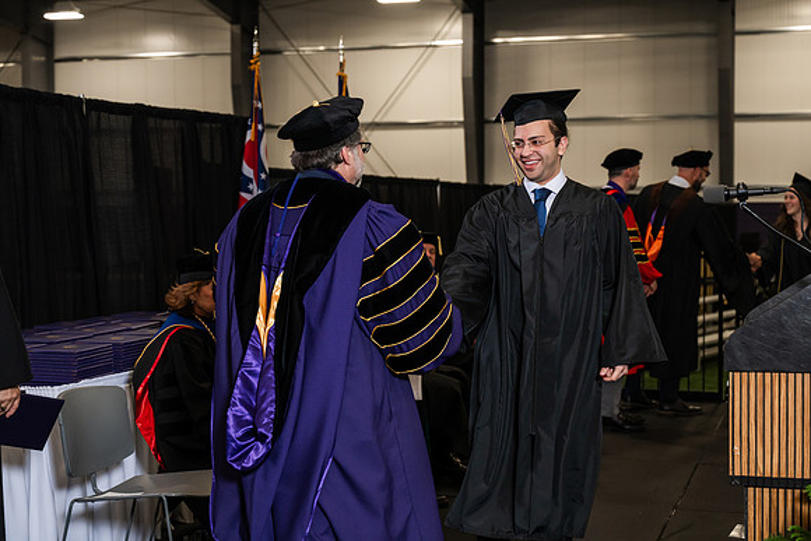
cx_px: 406
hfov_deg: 34.5
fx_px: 1307
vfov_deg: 23.4
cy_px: 270
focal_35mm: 58
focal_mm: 58
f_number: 4.5
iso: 1250
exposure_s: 1/200
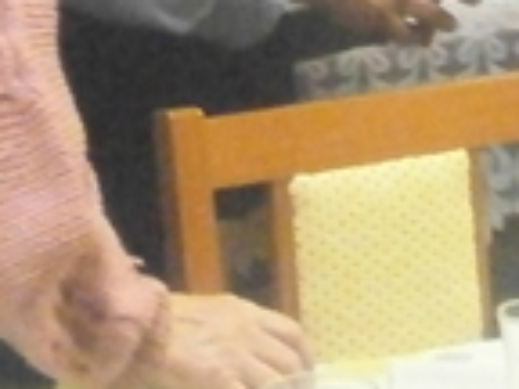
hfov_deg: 8.8
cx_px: 252
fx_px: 3358
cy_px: -387
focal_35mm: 224
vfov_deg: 6.4
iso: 1250
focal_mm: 8.1
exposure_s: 1/40
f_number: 3.8
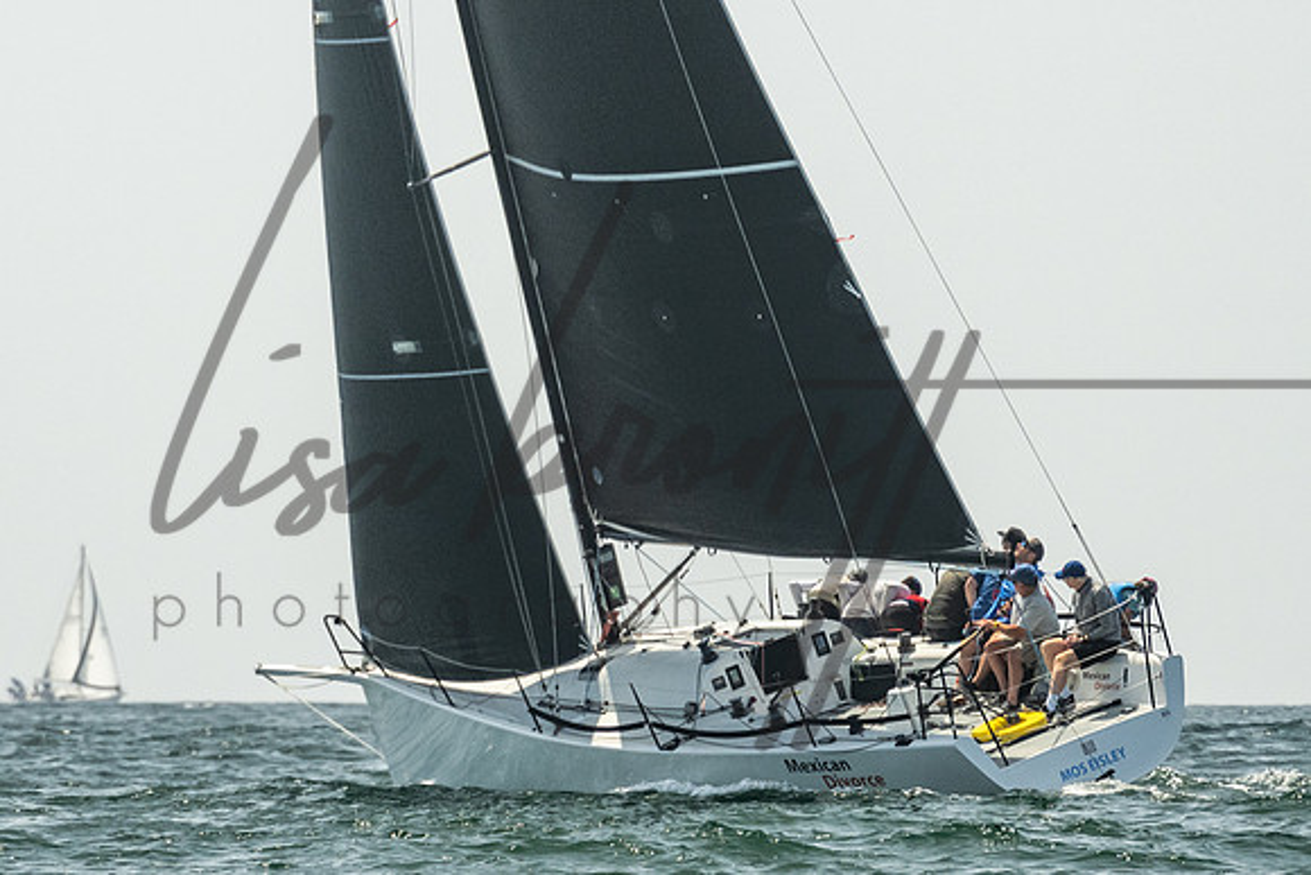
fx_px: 19210
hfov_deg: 3.9
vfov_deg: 2.6
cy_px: 450
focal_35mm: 527
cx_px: 609
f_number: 6.3
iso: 320
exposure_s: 1/1000
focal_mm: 200
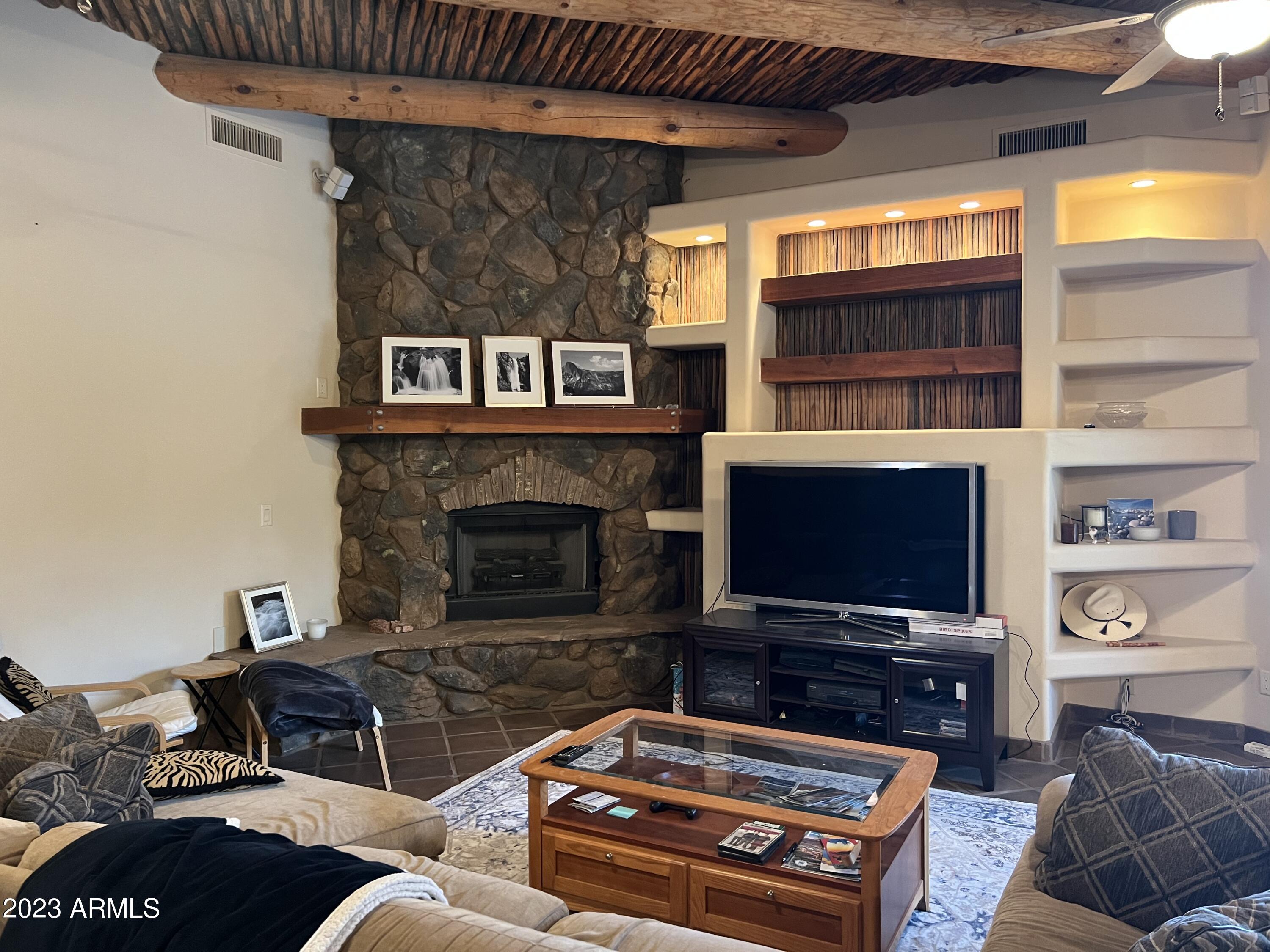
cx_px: 635
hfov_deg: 67.3
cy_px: 476
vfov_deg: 53.1
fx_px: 954
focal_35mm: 26
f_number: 1.5
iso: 500
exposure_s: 1/40
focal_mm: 5.7
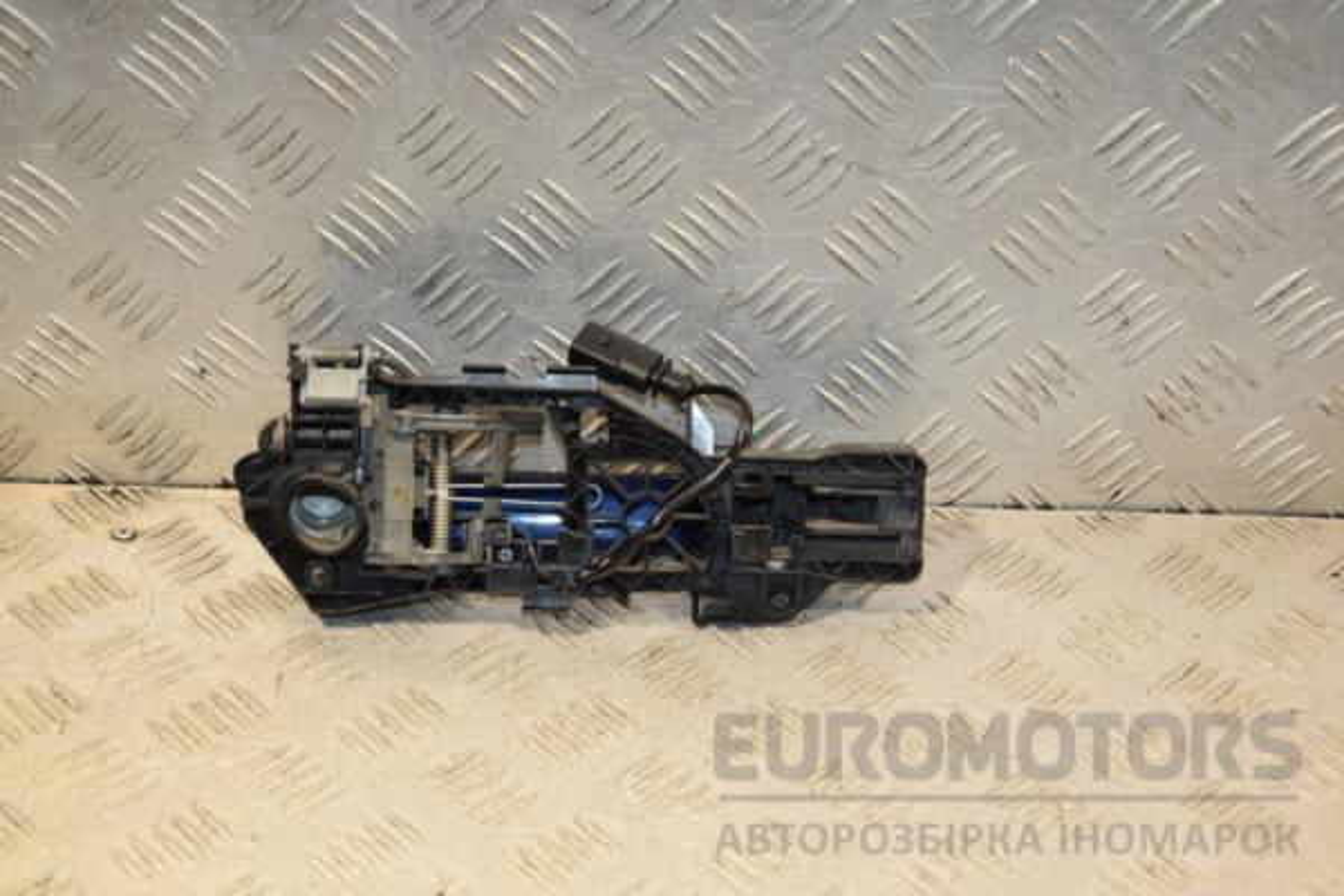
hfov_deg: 28.1
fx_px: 2688
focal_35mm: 72
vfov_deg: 18.9
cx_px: 672
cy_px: 448
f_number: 5.6
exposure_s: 1/200
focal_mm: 48
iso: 800
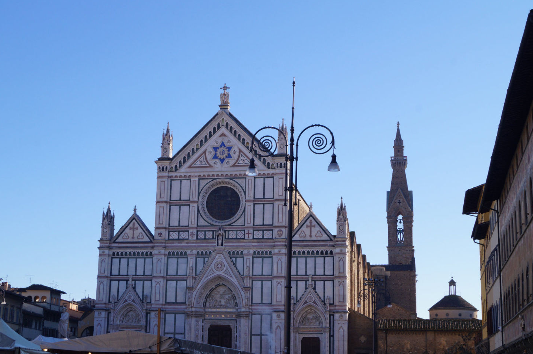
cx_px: 241
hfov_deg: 39.6
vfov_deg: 26.9
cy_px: 187
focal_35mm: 50
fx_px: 739
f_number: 13
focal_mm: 30
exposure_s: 1/100
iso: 100
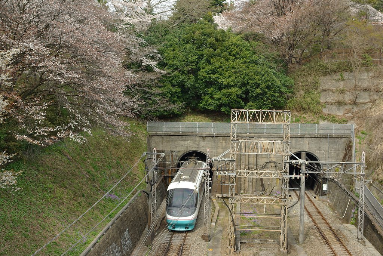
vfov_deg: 22.7
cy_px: 128
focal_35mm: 60
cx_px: 192
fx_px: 639
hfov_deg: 33.4
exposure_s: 1/60
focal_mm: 40
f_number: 11
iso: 125
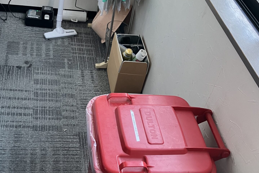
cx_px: 92
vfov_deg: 26.0
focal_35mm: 52
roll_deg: -11.6
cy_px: 88
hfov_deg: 37.9
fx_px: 374
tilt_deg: -40.8
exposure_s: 1/71
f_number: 1.8
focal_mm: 3.99
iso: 80
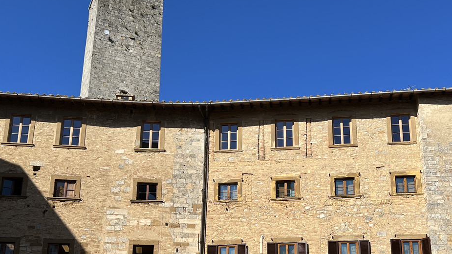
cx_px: 267
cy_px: 201
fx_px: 587
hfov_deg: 41.9
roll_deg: +0.0
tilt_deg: +18.1
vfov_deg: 24.1
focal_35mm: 49
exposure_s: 1/5882
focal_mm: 5.7
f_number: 1.5
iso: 50
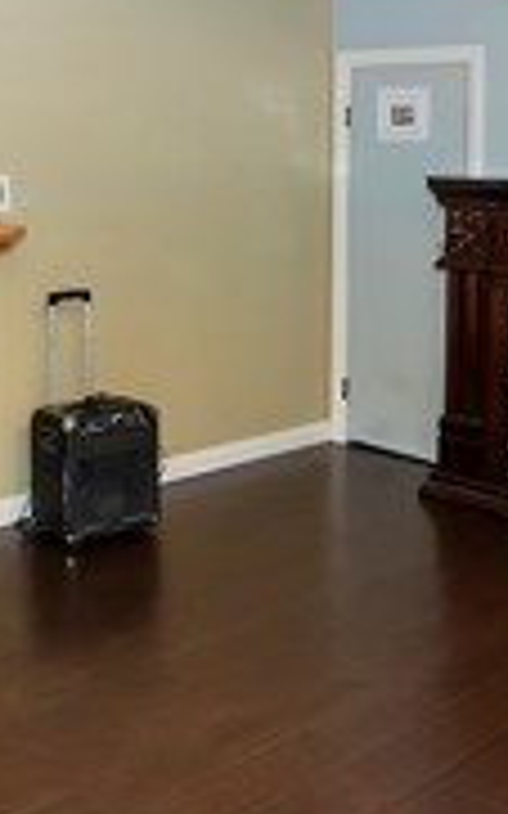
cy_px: 106
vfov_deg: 35.6
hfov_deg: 23.9
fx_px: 1197
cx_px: 207
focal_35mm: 54
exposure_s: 1/30
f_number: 8
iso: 400
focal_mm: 10
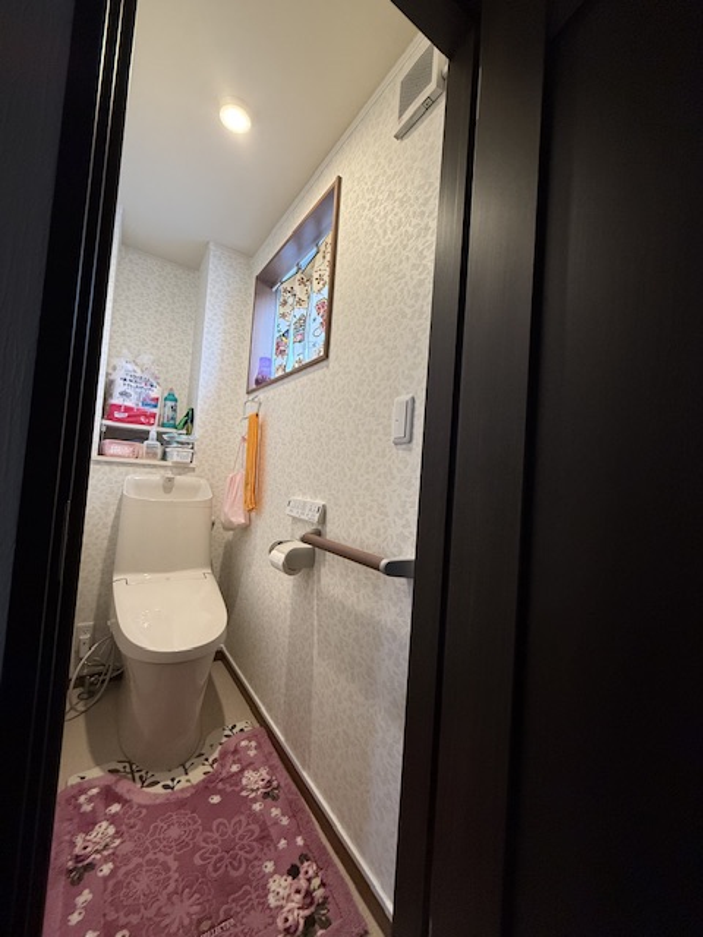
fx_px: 379
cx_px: 352
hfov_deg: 85.7
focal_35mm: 14
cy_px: 468
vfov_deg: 102.1
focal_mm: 2.22
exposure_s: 1/100
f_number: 2.2
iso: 320
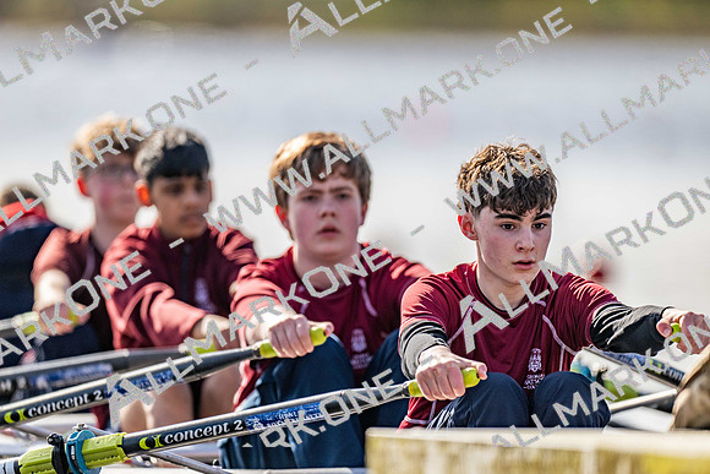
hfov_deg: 3.4
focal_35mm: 600
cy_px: 237
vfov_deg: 2.3
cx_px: 355
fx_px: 11836
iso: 500
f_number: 4
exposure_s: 1/5000
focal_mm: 600
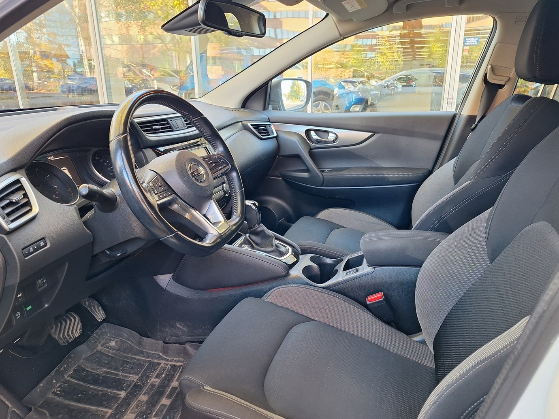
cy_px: 210
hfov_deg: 71.6
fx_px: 388
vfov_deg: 56.8
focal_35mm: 24
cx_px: 281
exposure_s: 1/50
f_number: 1.8
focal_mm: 5.54
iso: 80
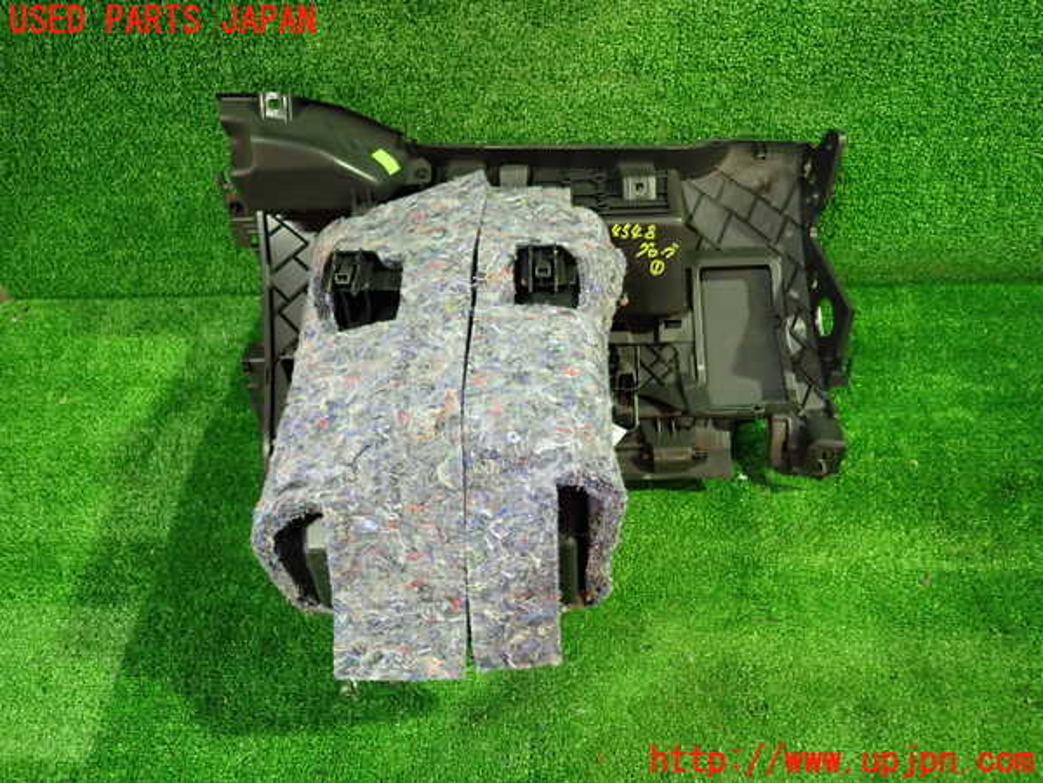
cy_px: 392
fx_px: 753
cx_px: 522
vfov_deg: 54.9
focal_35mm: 25
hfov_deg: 69.4
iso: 640
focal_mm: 4.5
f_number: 2
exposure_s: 1/30
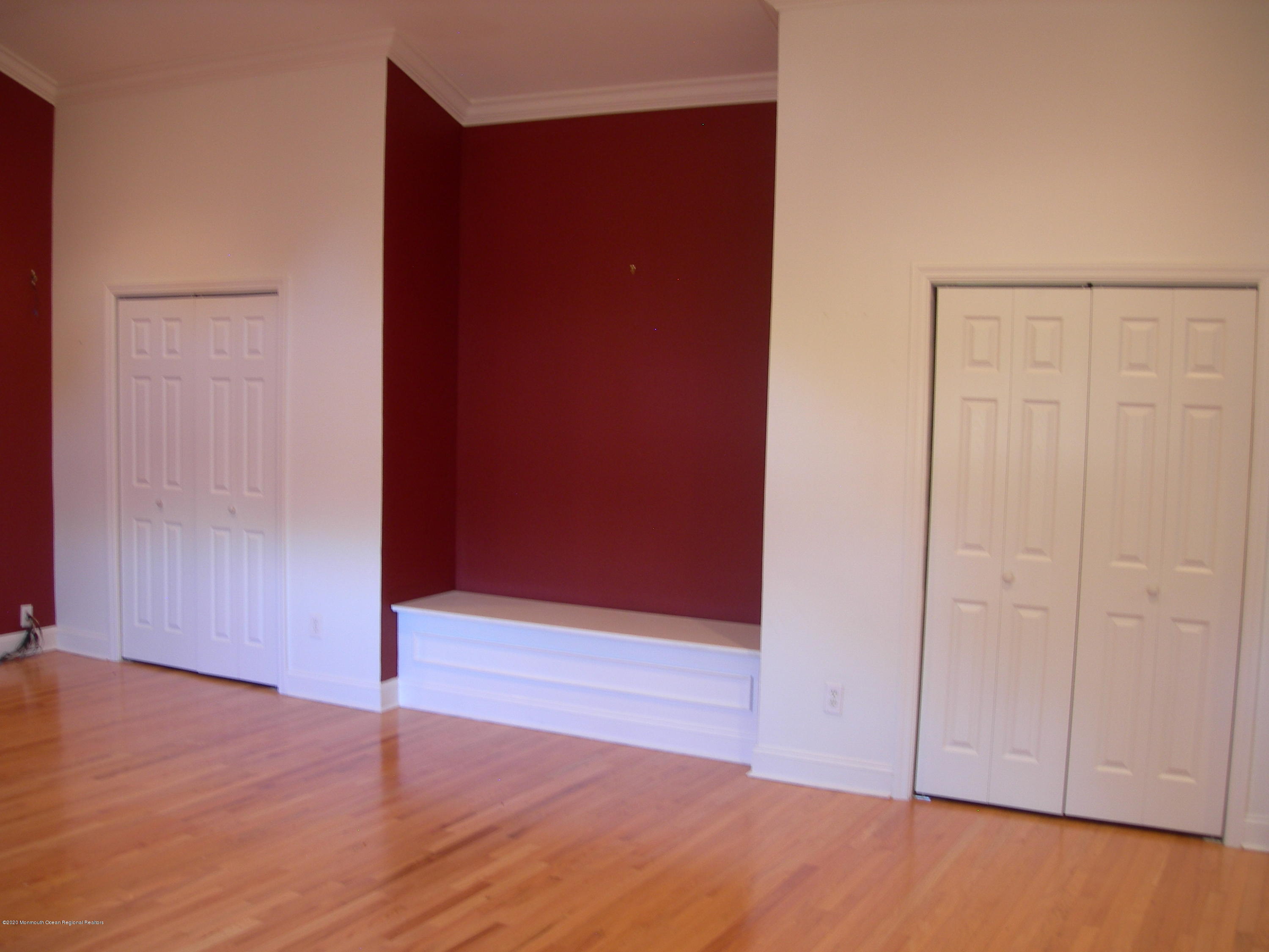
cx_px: 634
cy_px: 476
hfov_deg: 49.0
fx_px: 1393
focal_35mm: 38
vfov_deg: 37.7
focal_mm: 7.8
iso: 50
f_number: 2.8
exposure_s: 1/5.2
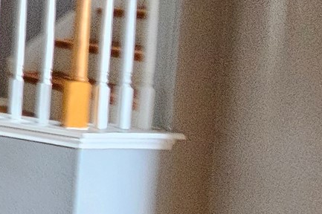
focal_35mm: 64
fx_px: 572
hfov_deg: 16.3
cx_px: -410
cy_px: 11
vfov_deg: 20.7
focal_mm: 2.2
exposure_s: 1/24
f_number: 2.2
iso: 640
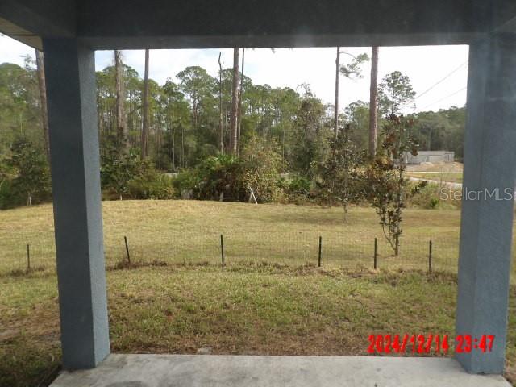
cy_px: 194
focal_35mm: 24
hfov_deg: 71.6
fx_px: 358
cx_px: 258
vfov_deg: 56.8
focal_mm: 4.3
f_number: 3.2
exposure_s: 1/310
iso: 100
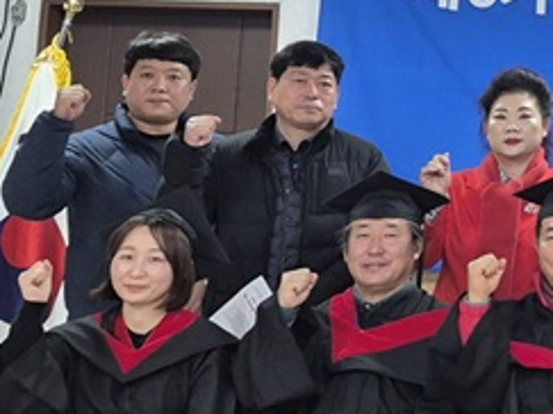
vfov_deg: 15.9
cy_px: 14
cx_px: 915
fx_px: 1453
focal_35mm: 91
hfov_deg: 18.2
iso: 250
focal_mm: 5.4
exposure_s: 1/120
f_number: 1.8
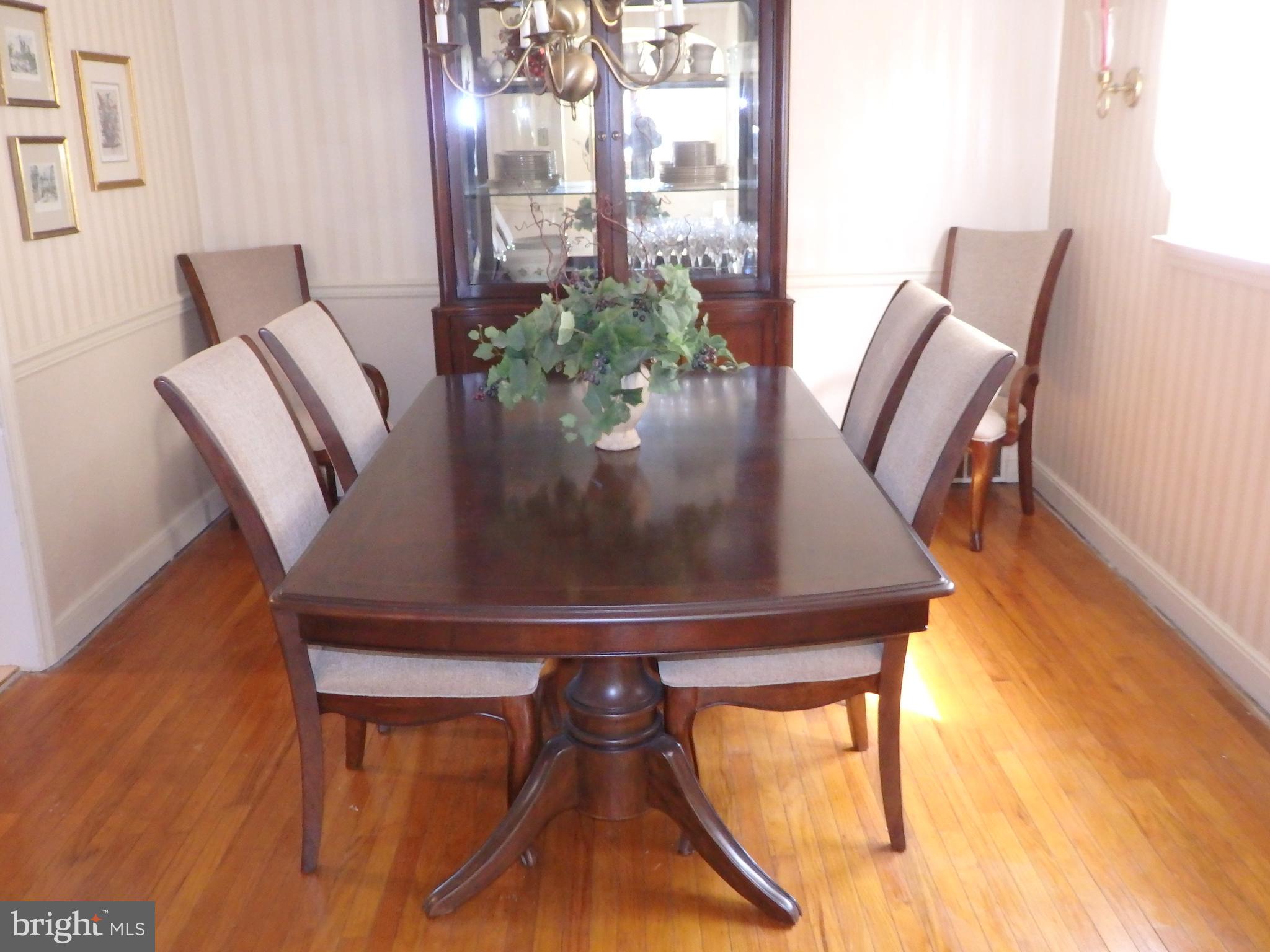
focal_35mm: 30
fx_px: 1101
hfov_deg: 60.0
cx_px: 635
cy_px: 476
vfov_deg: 46.8
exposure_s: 1/30
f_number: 3.3
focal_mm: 5.5
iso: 1000
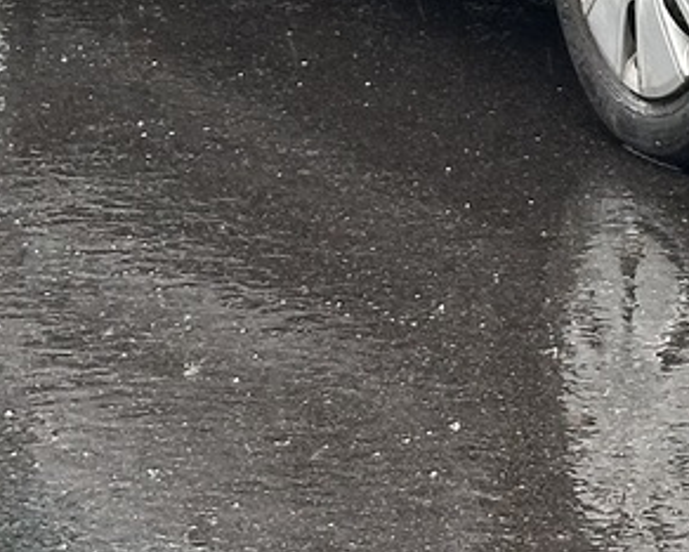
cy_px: -663
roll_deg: -0.9
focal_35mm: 231
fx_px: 4714
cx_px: 1012
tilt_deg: -1.5
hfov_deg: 8.2
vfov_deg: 6.4
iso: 64
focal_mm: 6.86
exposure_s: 1/242
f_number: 1.78
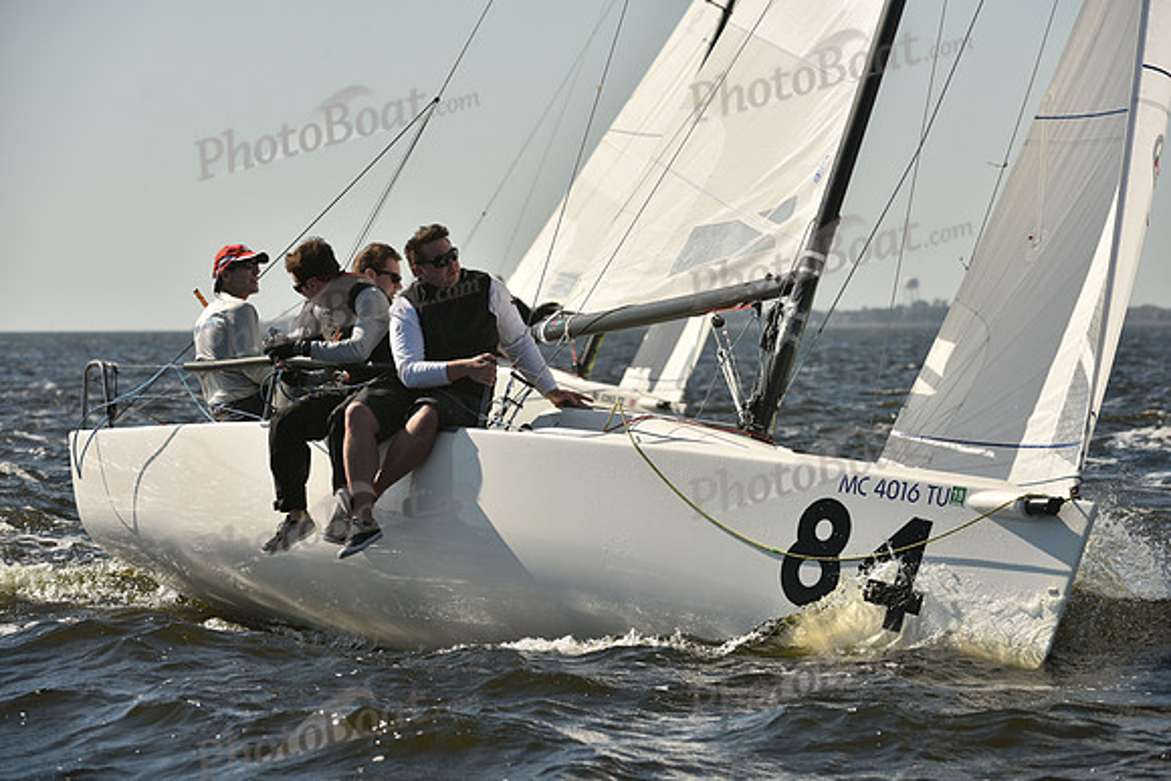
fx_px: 6832
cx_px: 586
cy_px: 390
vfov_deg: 6.5
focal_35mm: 210
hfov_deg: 9.8
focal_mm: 210
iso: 250
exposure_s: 1/1250
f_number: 8
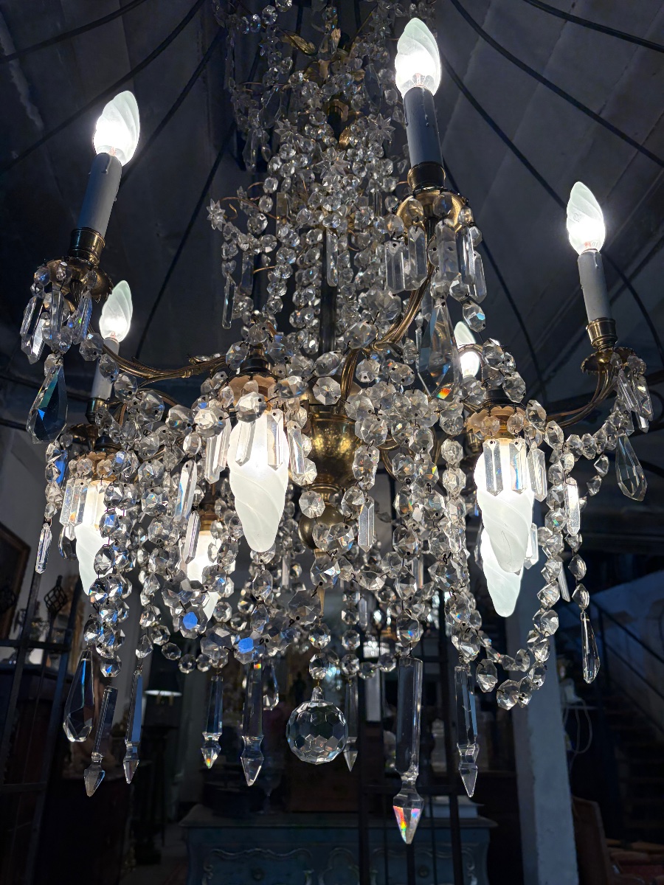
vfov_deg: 67.3
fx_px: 665
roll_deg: -0.7
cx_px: 332
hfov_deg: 53.1
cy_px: 442
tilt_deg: +24.2
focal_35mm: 26
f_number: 1.6
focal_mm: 5.96
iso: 80
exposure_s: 1/236
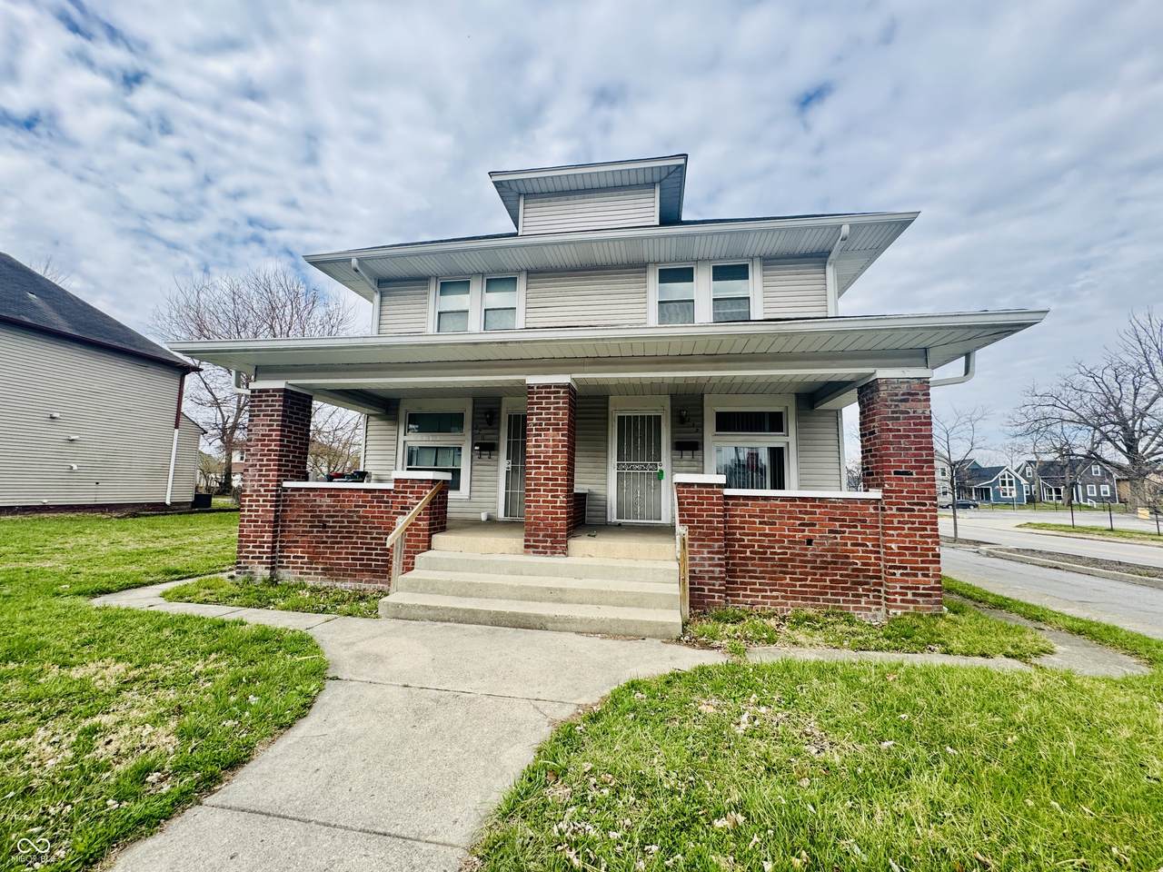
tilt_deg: +6.5
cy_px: 436
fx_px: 470
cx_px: 582
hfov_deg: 102.1
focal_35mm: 14
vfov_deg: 85.7
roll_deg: -1.4
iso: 40
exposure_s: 1/713
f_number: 2.2
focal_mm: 2.22
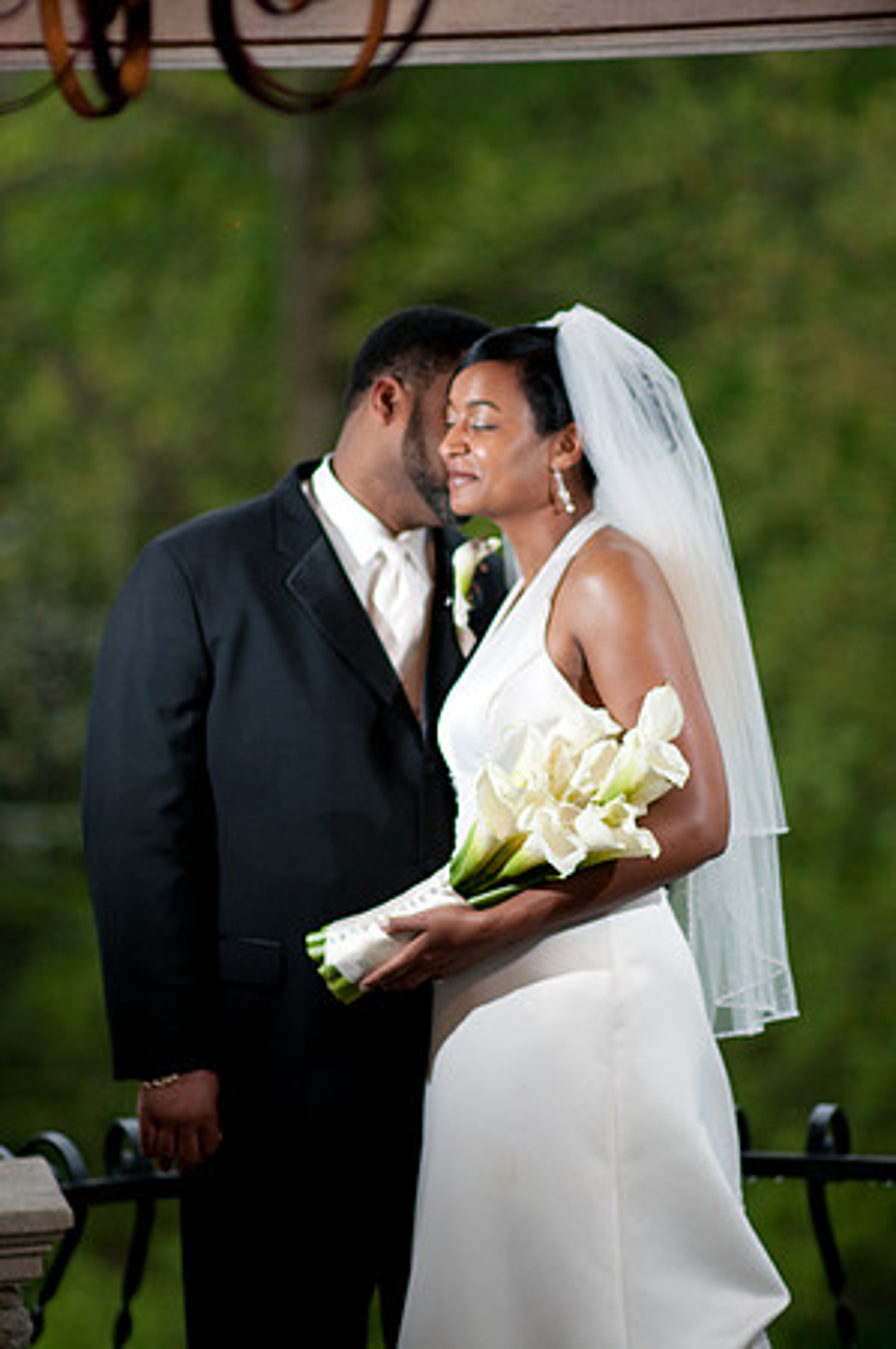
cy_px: 674
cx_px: 448
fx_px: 4771
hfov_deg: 10.7
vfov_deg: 16.1
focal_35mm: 128
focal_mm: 85
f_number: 1.4
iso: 400
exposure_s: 1/250
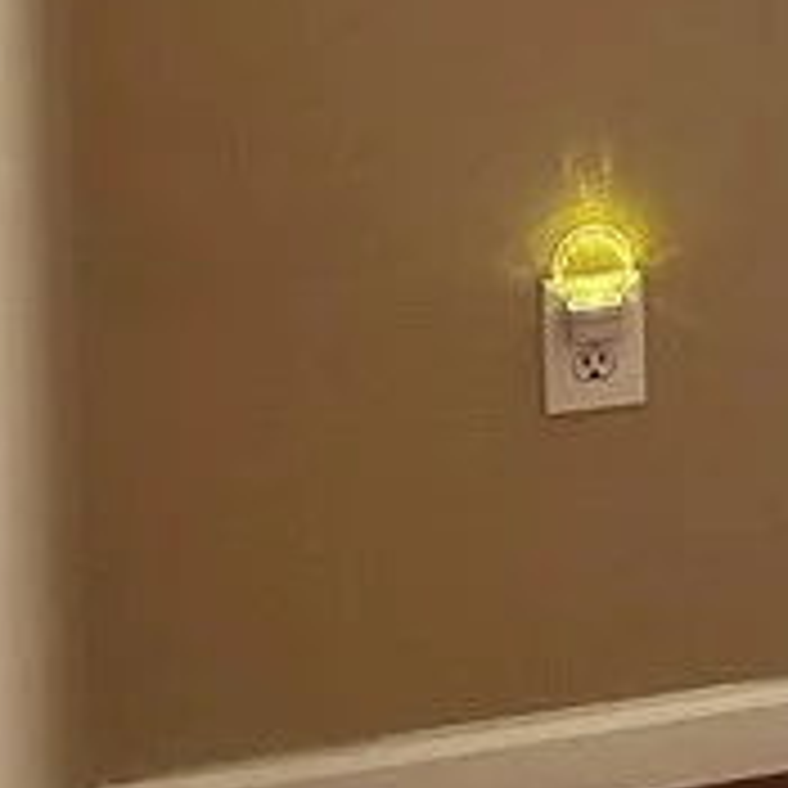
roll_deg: -3.1
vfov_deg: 13.4
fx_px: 3194
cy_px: -315
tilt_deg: -6.9
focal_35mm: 124
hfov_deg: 10.6
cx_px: 2233
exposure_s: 1/120
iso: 160
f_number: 1.78
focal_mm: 6.86
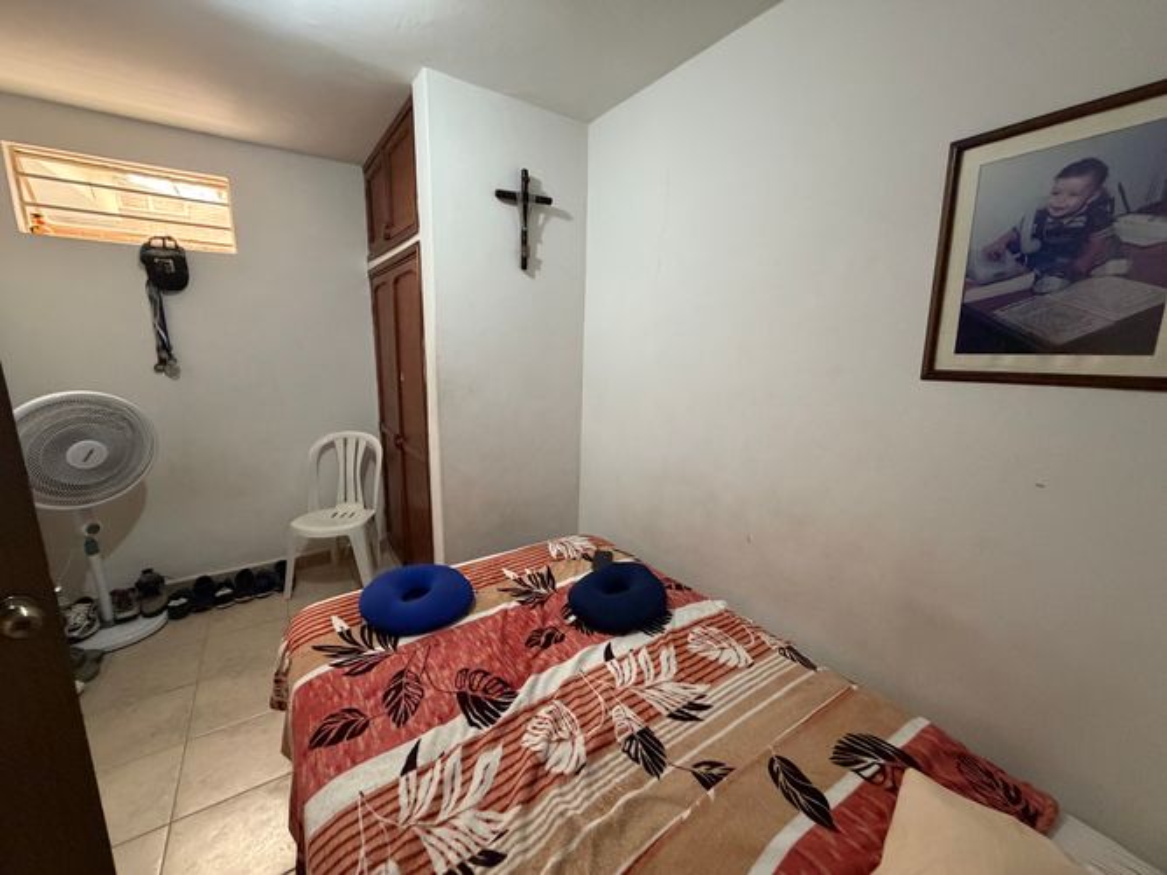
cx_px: 584
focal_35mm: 14
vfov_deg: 85.7
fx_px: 472
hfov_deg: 102.1
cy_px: 438
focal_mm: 2.22
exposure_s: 1/60
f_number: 2.2
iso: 500
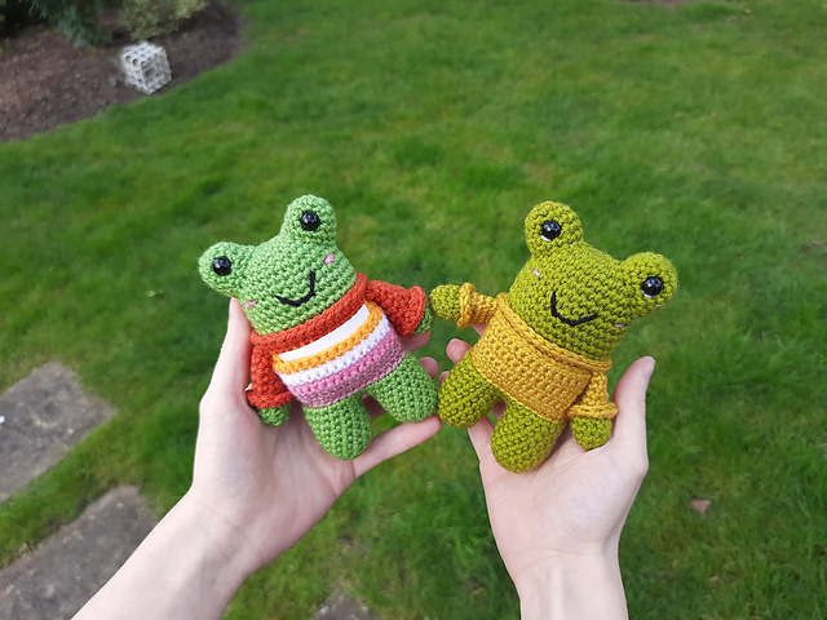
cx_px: 414
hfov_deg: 71.6
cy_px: 310
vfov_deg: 56.8
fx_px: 573
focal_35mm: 24
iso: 20
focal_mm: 5.23
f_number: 1.8
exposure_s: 1/125
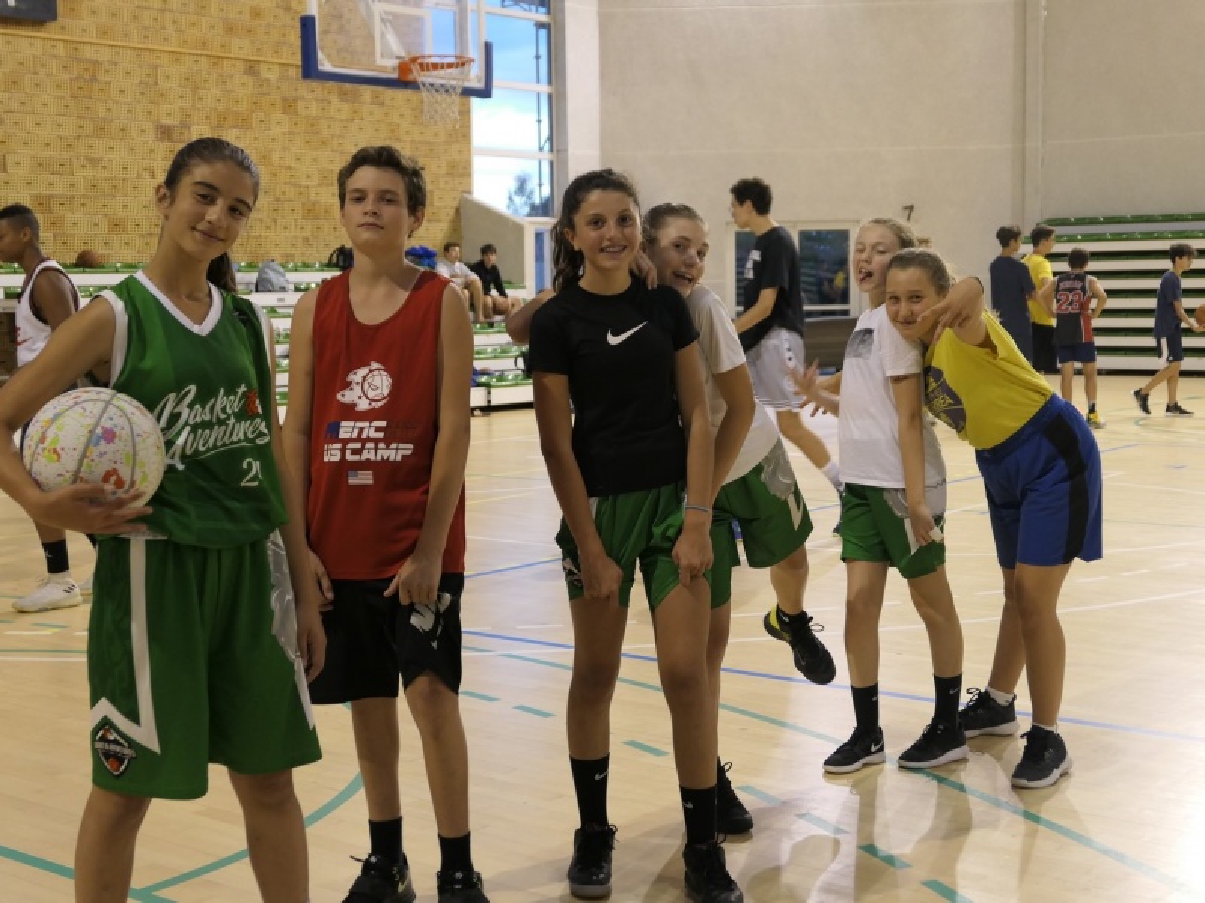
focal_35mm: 53
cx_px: 602
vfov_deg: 27.5
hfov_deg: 36.2
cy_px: 452
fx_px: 1845
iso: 500
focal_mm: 18
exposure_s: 1/100
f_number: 2.8
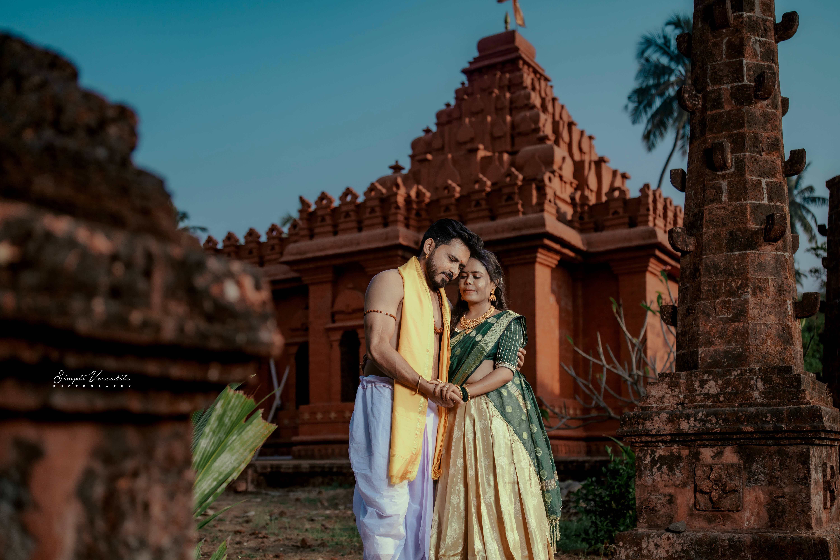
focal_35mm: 35
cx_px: 420
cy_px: 280
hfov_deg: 54.4
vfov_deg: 37.9
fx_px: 817
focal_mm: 35
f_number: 2
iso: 250
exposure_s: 1/8000
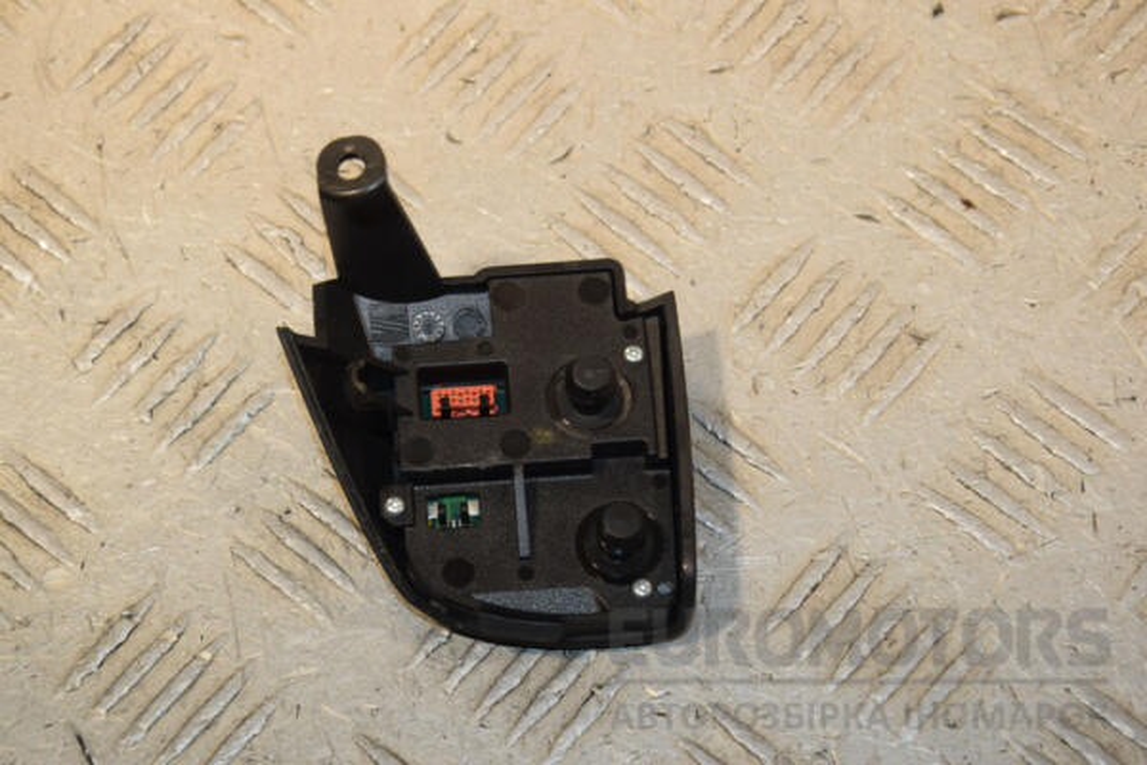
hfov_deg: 19.5
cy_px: 382
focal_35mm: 105
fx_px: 3345
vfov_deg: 13.0
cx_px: 574
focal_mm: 70
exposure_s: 1/200
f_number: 8
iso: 800
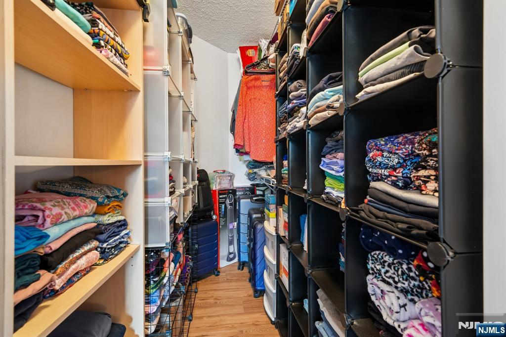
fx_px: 225
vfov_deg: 73.7
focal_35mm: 16
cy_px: 168
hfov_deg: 96.8
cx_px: 253
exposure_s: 1.3
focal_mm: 16
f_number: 8
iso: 400
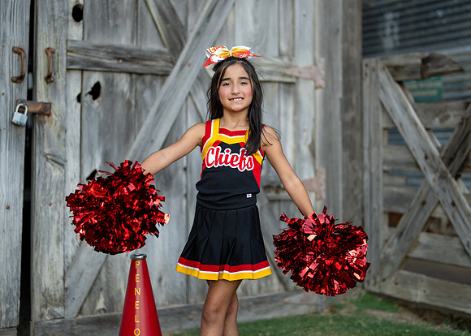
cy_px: 152
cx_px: 238
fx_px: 781
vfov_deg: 24.3
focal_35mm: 58
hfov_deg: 33.6
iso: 125
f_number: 1.2
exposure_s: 1/2000
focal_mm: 50
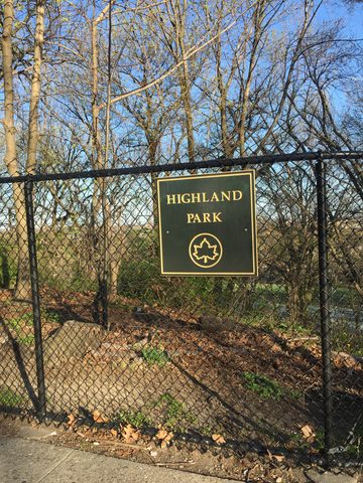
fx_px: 405
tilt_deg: -2.6
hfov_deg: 48.2
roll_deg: +0.5
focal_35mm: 29
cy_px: 242
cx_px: 182
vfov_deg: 61.7
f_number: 2.2
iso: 32
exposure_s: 1/746
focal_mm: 4.15
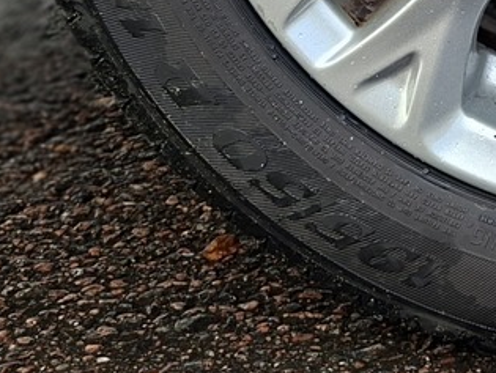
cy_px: -280
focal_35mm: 105
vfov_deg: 12.9
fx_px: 1506
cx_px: 650
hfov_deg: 17.5
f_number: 1.8
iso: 50
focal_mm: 5.54
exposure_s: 1/288
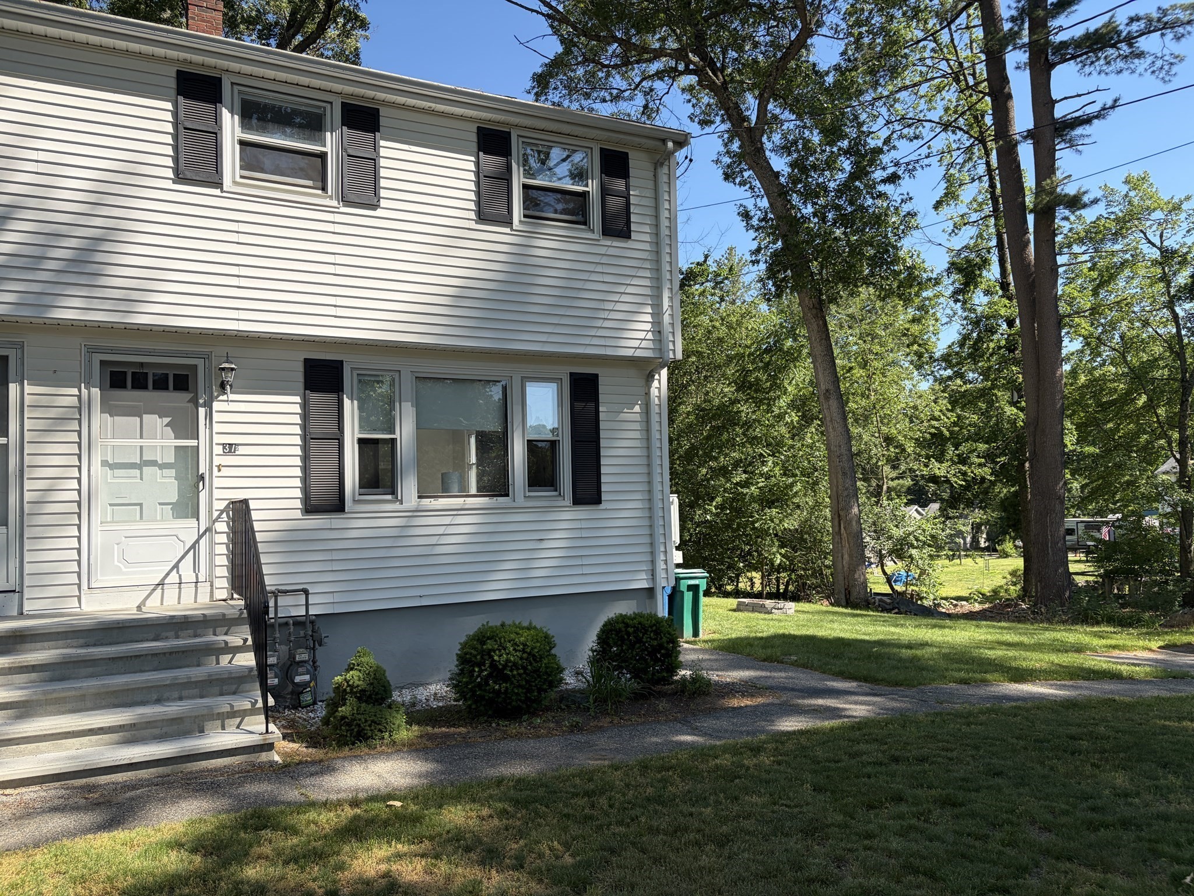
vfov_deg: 53.1
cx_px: 597
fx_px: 897
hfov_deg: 67.3
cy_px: 448
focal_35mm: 26
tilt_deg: +3.6
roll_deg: +2.5
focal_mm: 5.96
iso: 50
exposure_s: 1/1451
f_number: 1.6
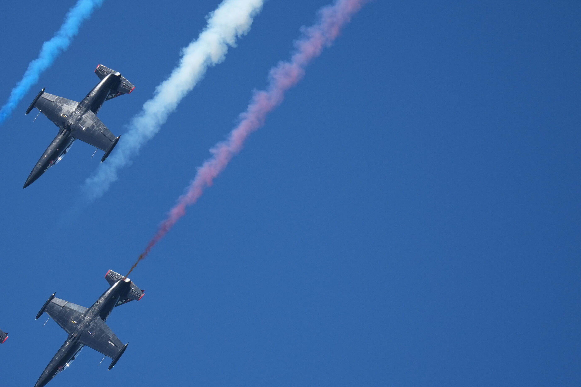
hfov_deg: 2.4
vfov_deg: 1.6
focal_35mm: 869
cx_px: 176
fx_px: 14023
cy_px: 230
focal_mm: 372
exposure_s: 1/3200
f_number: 4.5
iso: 400
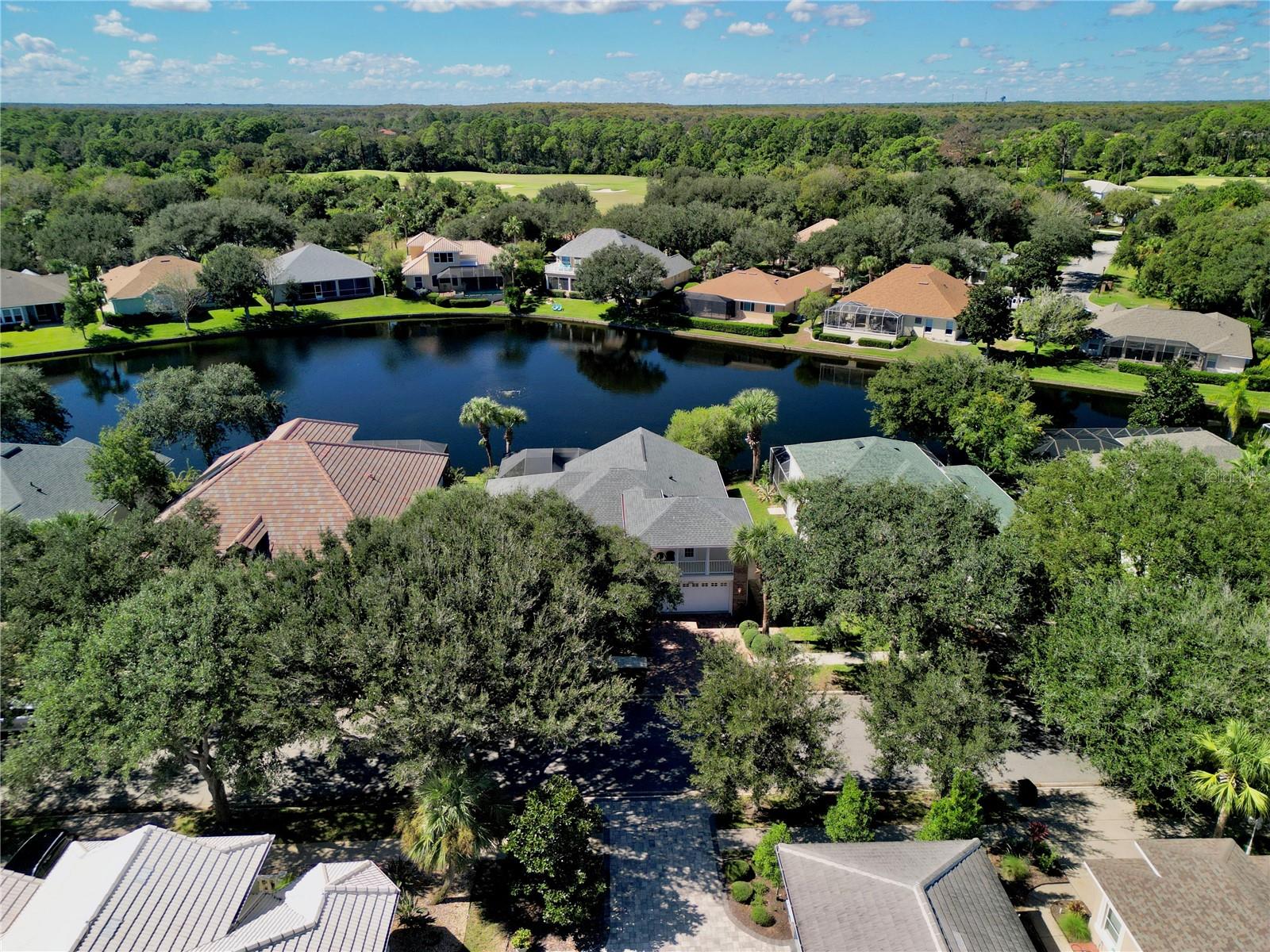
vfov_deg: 56.8
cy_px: 476
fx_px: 881
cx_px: 635
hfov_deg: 71.6
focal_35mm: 24
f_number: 1.7
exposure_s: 1/1250
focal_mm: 6.72
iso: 100
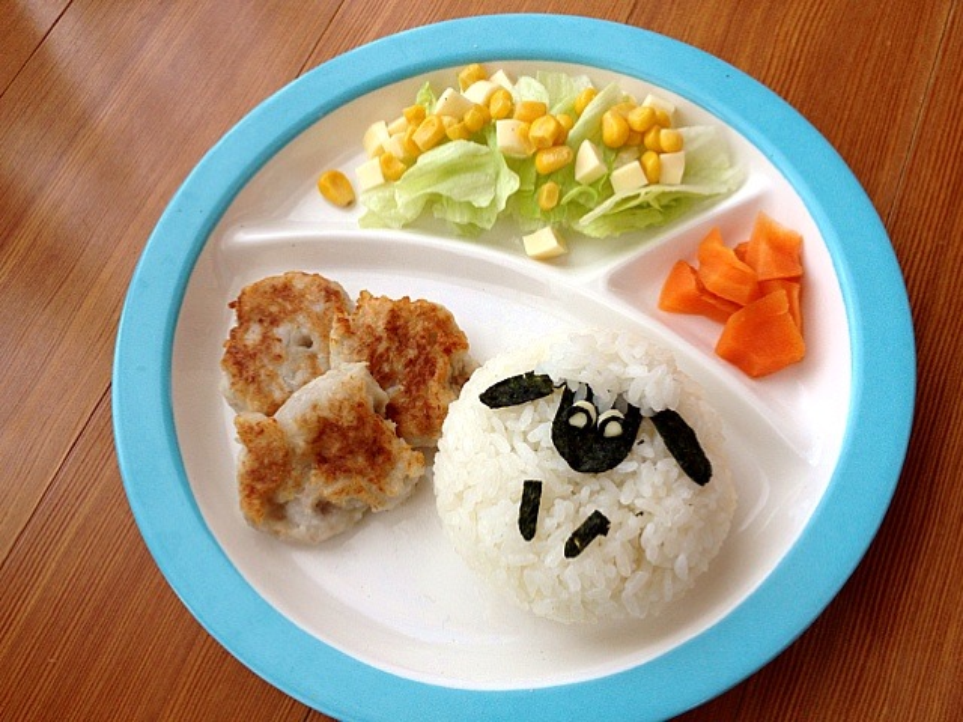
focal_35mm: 35
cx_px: 482
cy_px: 361
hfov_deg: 52.6
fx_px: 974
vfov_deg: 40.7
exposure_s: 1/60
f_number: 2.4
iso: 64
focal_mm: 4.28
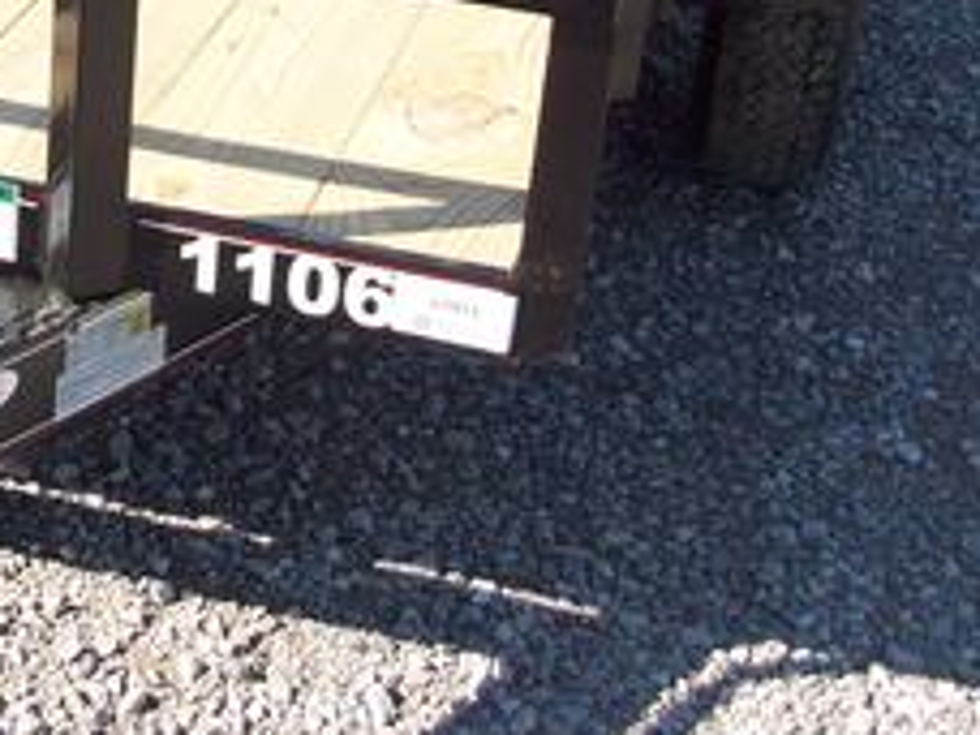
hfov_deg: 23.5
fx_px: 2293
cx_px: 107
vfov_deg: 17.7
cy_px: -30
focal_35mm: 81
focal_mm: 5.7
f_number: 2.8
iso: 64
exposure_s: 1/594
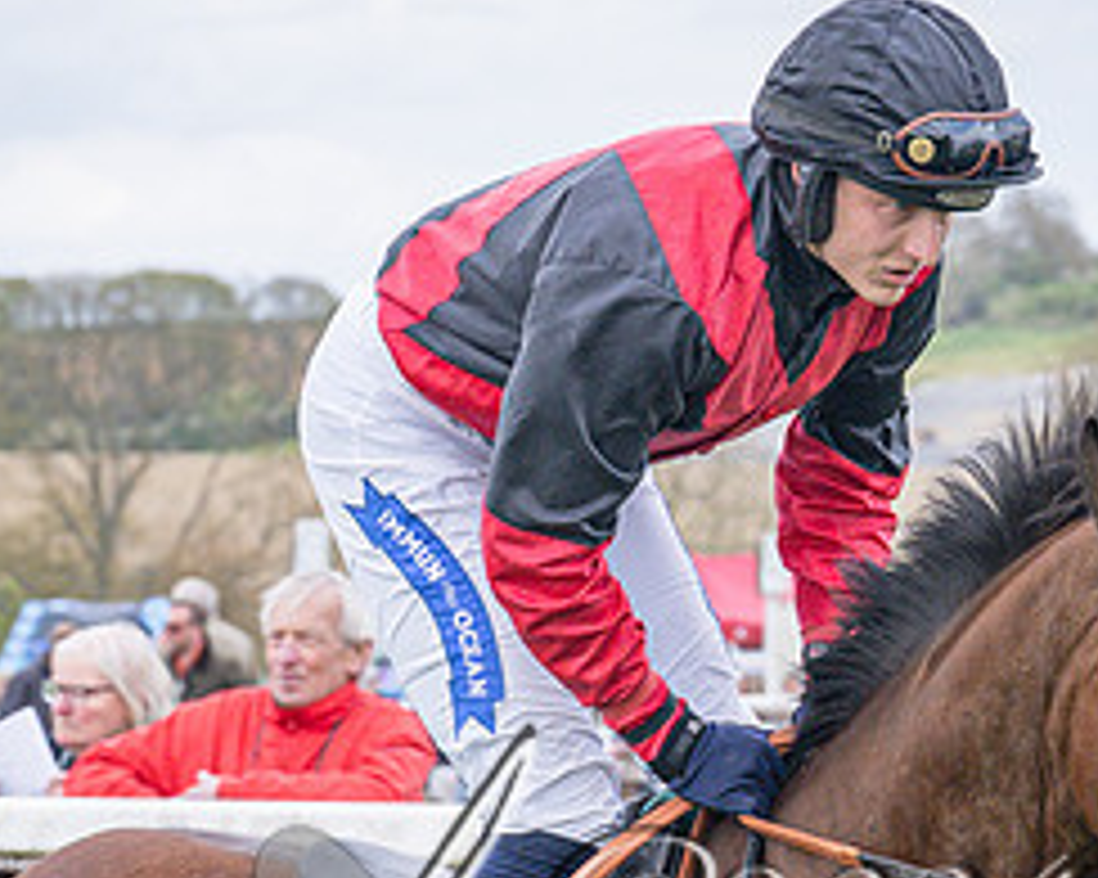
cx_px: 986
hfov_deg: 6.3
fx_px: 10005
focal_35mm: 308
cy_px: 627
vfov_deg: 5.0
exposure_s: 1/1000
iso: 400
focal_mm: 70
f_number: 5
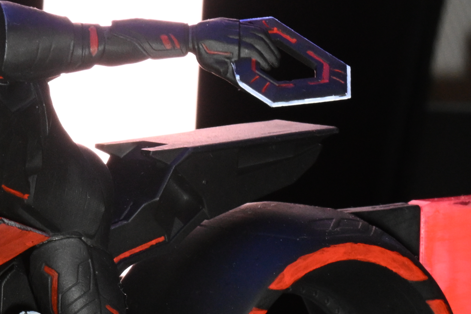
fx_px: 5696
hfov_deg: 4.7
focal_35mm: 435
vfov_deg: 3.2
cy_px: 249
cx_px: -47
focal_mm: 105
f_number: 18
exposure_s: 1/60
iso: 2000
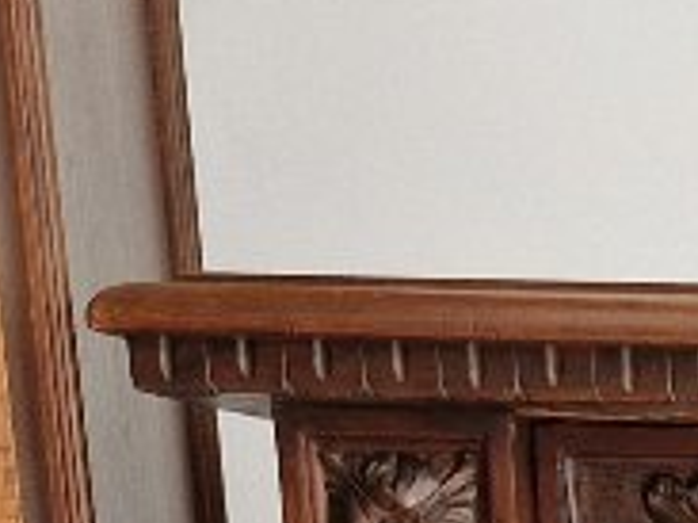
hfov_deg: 10.7
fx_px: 3043
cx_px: 1808
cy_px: 1325
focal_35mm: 151
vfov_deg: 8.8
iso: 200
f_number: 1.8
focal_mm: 5.4
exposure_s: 1/100
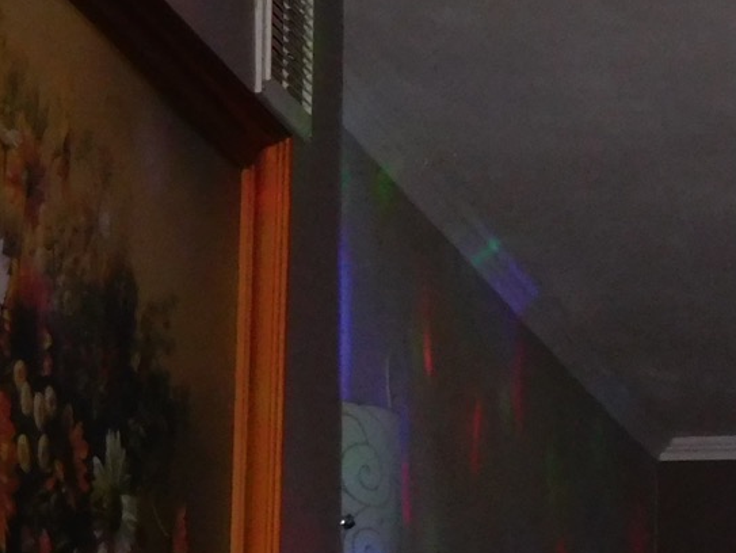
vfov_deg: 8.0
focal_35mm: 184
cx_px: 1345
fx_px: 3915
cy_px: 721
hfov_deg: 10.1
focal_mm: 8.9
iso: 500
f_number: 4.1
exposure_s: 1/30
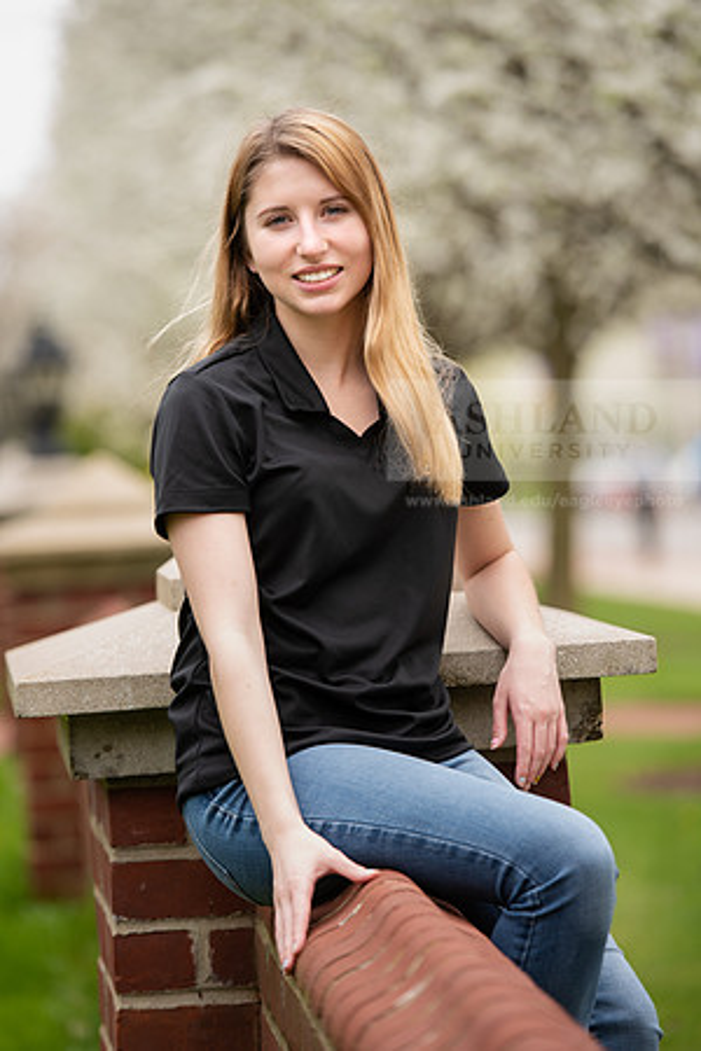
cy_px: 526
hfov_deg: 8.3
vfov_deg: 12.5
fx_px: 4819
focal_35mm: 165
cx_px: 350
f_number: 4
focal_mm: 165
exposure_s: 1/200
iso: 64
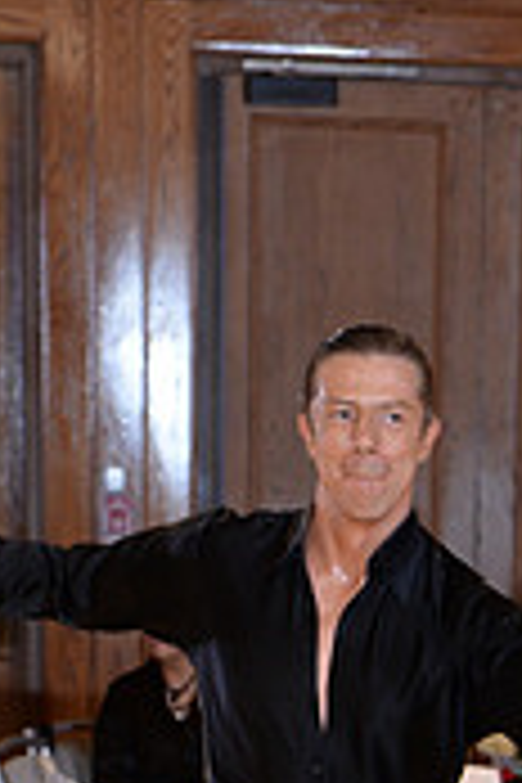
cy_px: 1107
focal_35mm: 250
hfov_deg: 5.5
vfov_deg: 8.1
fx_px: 5437
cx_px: 686
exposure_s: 1/250
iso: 1250
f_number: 5.6
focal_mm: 75
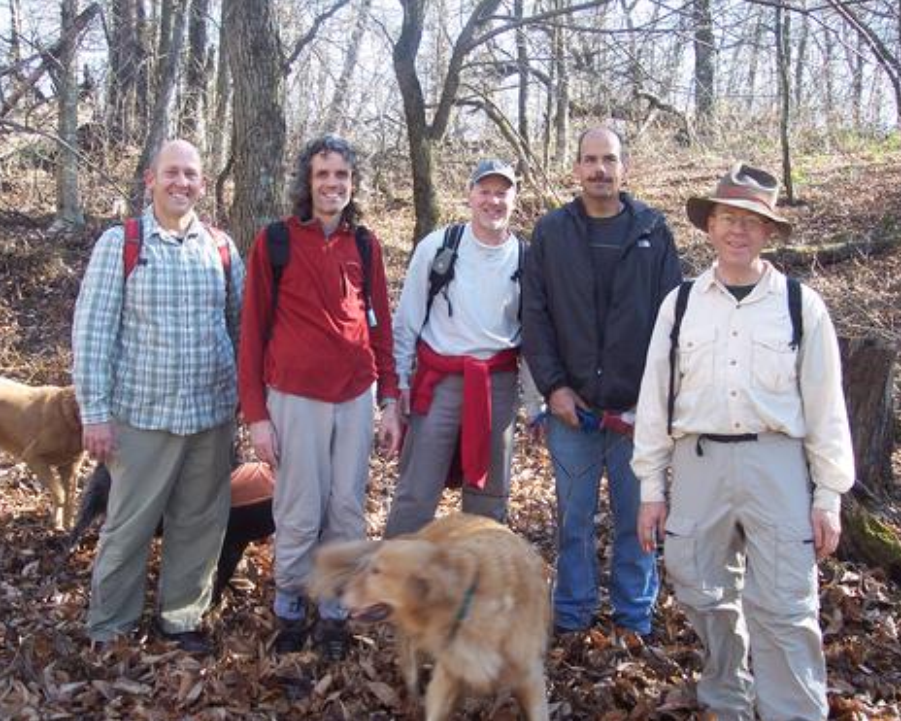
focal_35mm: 41
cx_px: 468
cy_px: 362
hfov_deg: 44.8
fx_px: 1093
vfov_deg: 36.5
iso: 100
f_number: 3.4
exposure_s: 1/60
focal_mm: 8
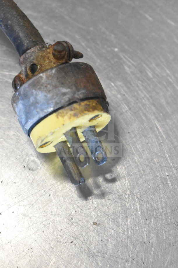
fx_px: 612
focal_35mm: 82
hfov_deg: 16.6
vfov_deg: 24.6
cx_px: 89
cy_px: 134
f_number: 5.6
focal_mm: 55
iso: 6400
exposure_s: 1/100
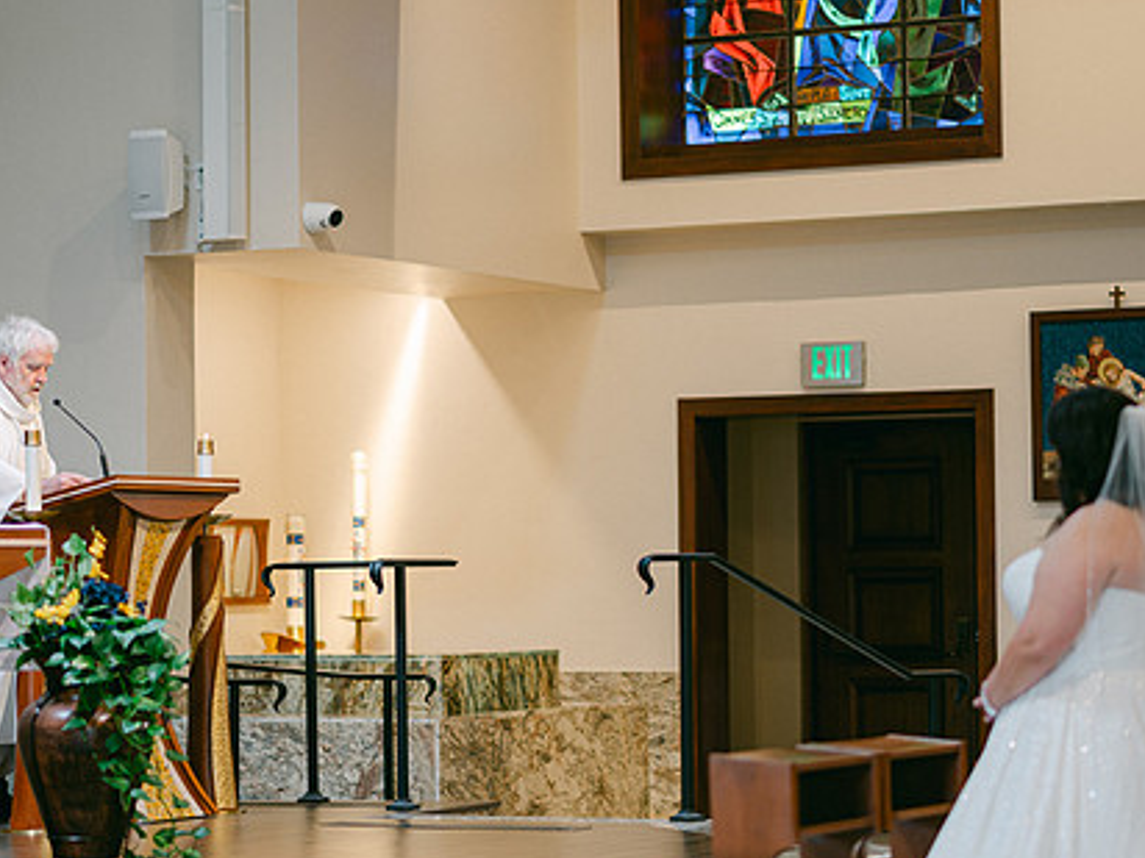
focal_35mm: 115
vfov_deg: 12.9
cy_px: 503
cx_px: 511
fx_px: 3804
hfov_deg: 17.1
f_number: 1.8
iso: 200
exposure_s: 1/125
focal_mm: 85
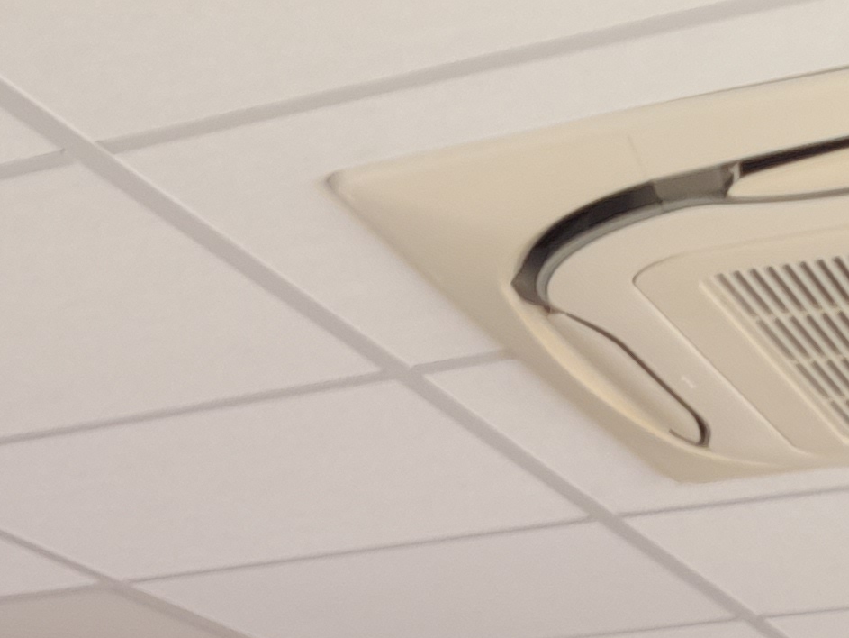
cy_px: 1336
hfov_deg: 17.8
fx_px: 2601
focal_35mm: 106
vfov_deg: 12.2
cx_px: -122
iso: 32
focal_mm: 4.6
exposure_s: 1/50
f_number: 2
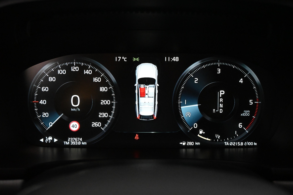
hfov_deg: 43.0
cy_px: 98
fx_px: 372
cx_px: 146
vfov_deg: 29.4
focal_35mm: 46
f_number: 5.6
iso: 6400
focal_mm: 30.5
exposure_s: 1/80
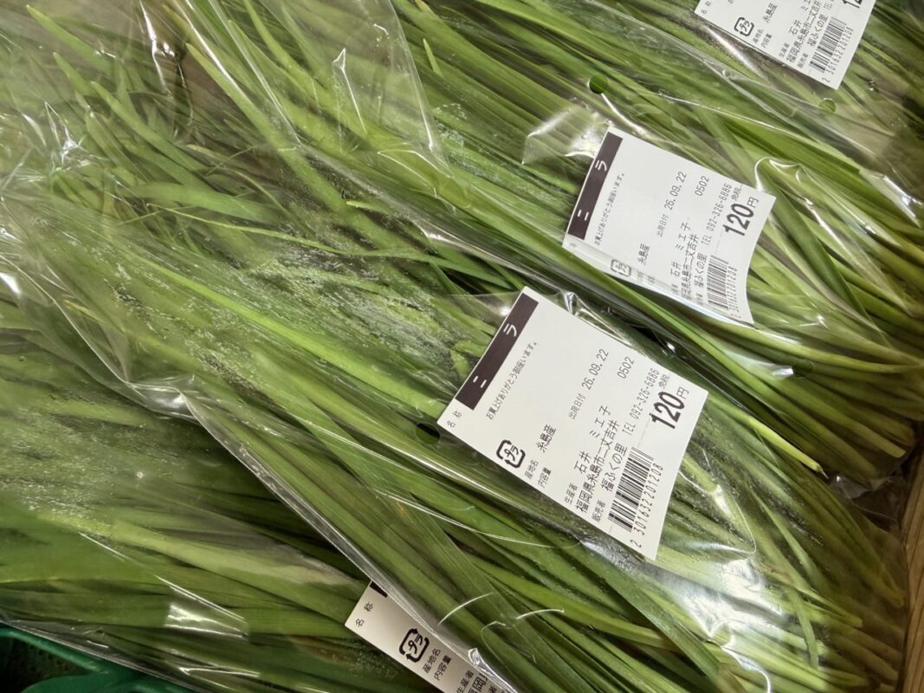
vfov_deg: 56.8
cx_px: 462
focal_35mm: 24
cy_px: 346
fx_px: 641
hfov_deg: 71.6
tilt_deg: -60.7
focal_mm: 2.22
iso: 160
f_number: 2.2
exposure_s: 1/120
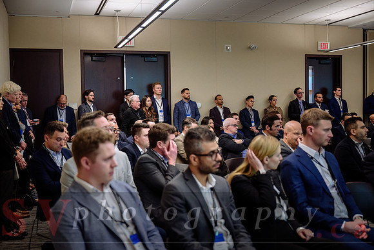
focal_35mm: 44
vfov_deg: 30.5
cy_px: 125
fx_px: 457
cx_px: 187
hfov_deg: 44.5
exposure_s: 1/125
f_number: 2.8
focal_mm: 44
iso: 800
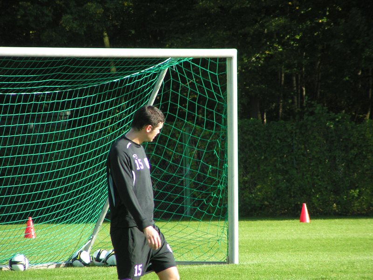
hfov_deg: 5.2
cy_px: 140
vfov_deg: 3.9
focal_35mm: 380
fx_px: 4095
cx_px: 186
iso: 100
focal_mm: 58
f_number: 3.5
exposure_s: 1/400
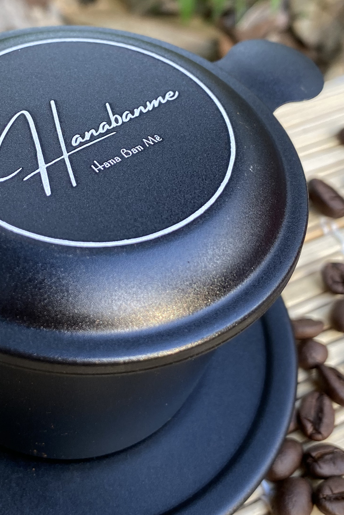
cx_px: 115
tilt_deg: -47.0
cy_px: 196
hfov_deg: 26.8
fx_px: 717
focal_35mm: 50
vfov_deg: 39.4
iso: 125
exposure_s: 1/107
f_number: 1.8
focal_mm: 4.25
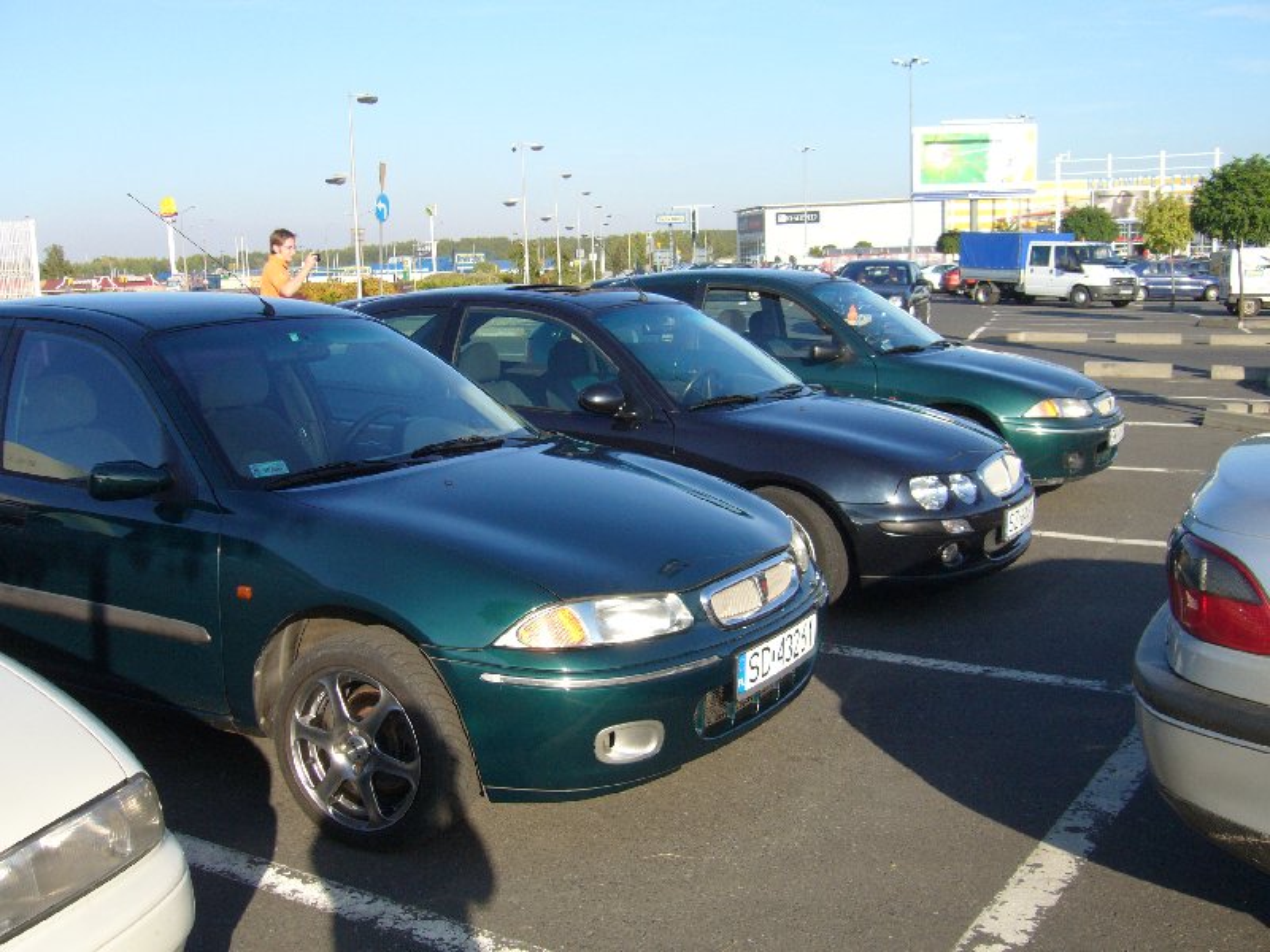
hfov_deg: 51.4
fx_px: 1321
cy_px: 476
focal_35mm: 36
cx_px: 635
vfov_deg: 39.7
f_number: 5.7
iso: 80
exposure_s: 1/200
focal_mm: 6
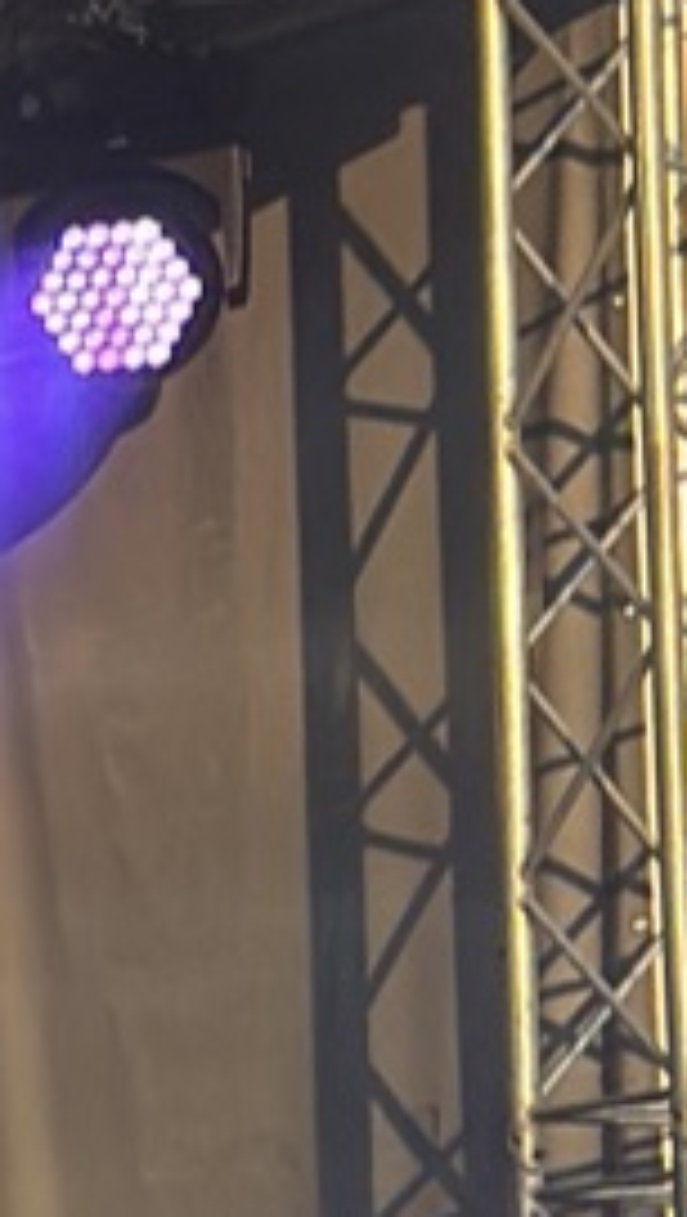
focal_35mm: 317
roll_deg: +0.6
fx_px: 10237
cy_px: 1435
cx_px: -2353
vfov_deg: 6.8
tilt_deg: +4.4
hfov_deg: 3.6
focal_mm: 6.76
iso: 100
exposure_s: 1/2336
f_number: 1.78
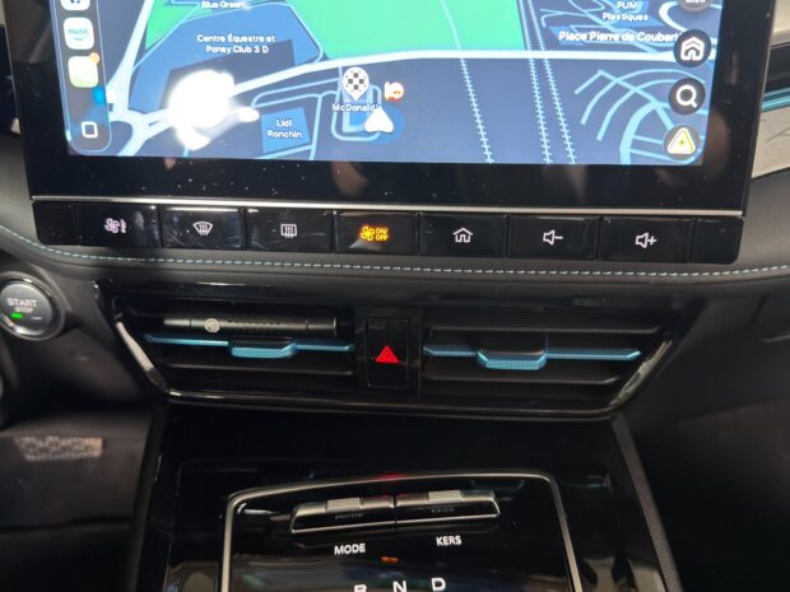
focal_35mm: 32
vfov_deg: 44.2
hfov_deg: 56.8
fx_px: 730
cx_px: 395
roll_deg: +1.3
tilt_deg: -33.4
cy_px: 296
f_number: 1.78
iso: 500
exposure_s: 1/25
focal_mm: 6.76
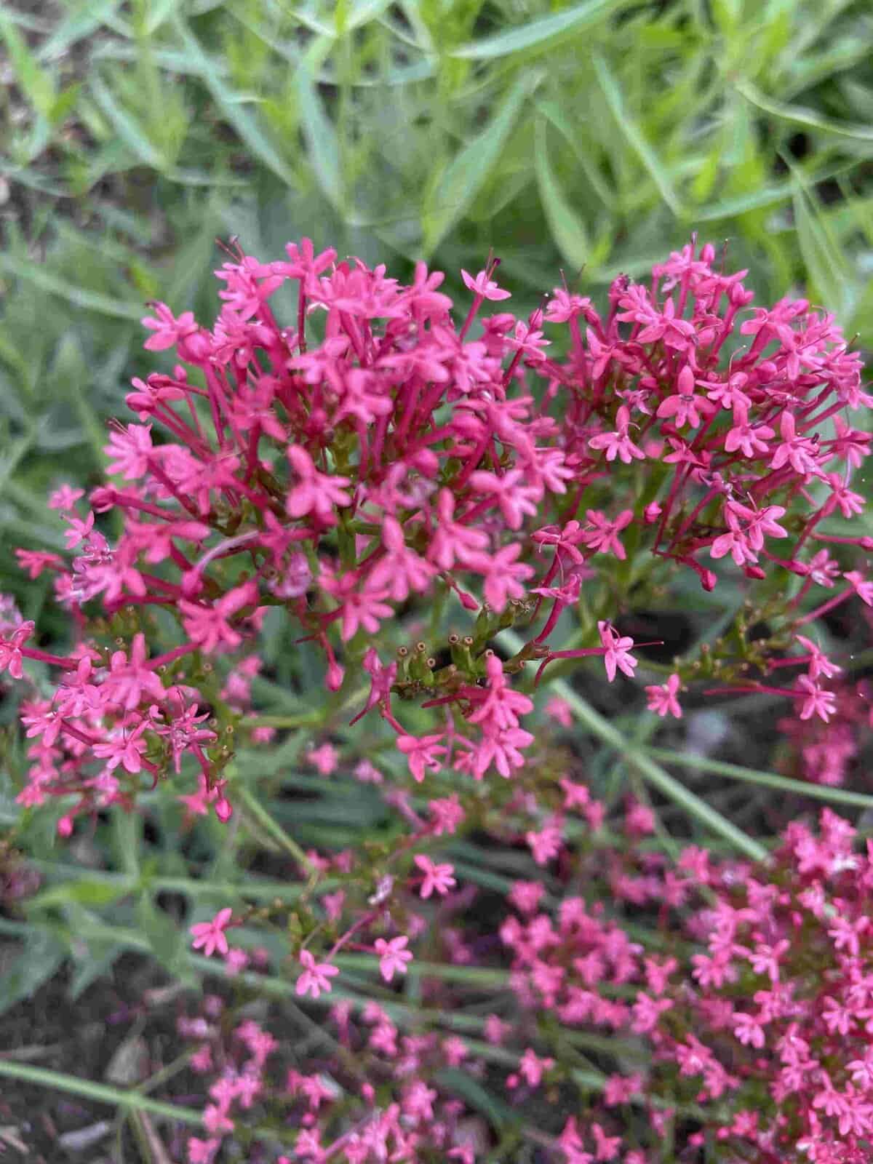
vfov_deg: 67.3
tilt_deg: -48.9
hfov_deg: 53.1
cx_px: 436
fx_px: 874
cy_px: 582
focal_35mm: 26
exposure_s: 1/204
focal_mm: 4.2
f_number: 1.6
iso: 32
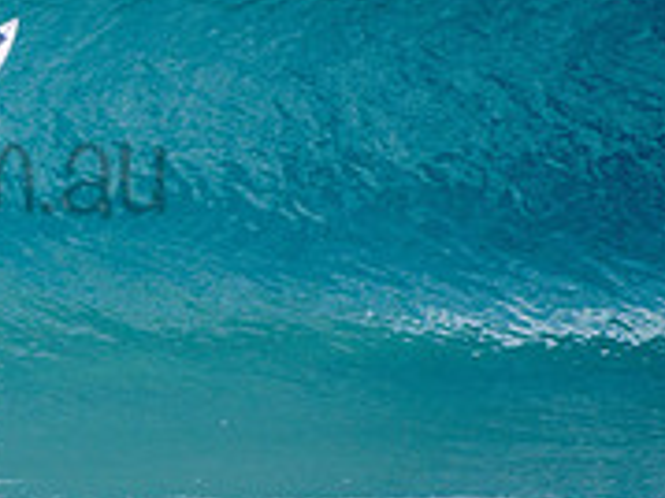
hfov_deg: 1.3
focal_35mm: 1558
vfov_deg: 1.0
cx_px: -227
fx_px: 29910
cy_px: 128
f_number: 5.6
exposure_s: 1/2000
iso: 400
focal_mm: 500
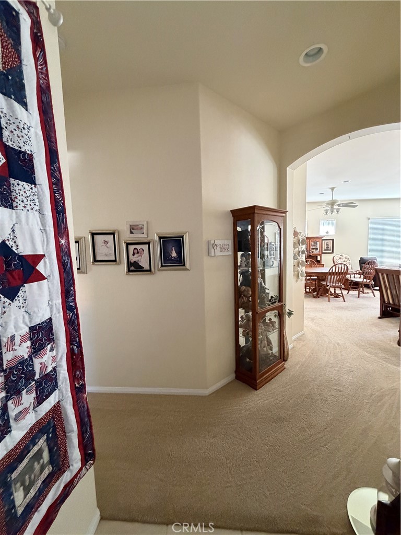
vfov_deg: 102.1
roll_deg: +0.7
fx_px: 216
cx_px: 200
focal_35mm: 14
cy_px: 268
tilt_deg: -5.7
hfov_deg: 85.7
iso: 800
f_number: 2.2
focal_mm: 2.22
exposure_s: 1/60
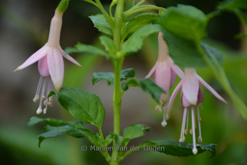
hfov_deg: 9.8
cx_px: 124
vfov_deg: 6.5
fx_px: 1441
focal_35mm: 210
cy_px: 82
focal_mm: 140
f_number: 5.6
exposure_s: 1/400
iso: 400
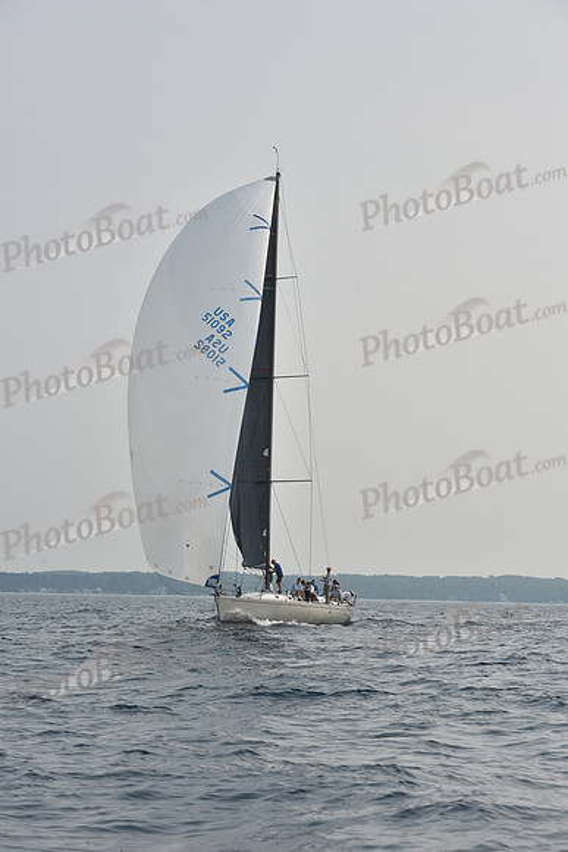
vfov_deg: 21.5
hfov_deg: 14.4
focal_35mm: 95
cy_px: 426
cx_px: 284
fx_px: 2247
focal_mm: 95
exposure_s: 1/1250
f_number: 8
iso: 250
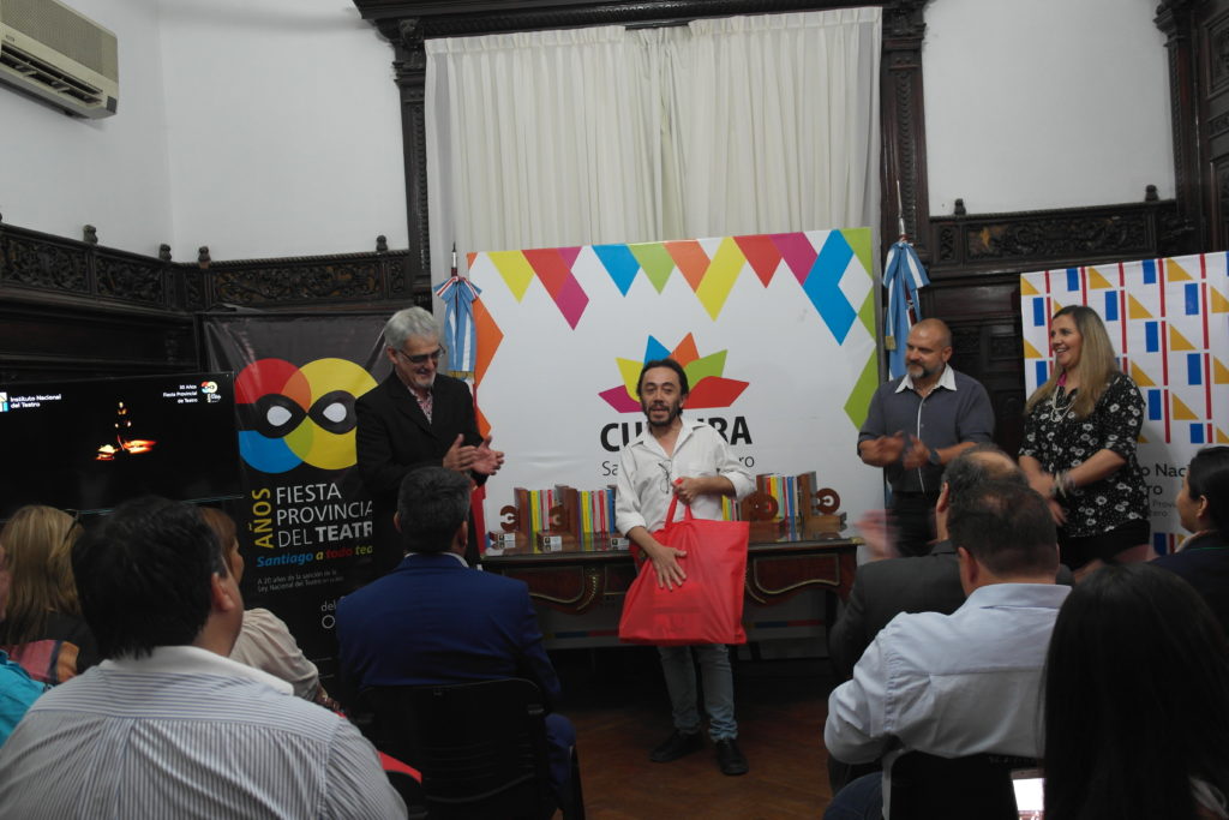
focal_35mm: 36
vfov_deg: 36.9
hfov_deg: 53.1
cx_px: 614
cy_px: 410
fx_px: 1229
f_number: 3.5
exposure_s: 1/20
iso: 400
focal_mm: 24
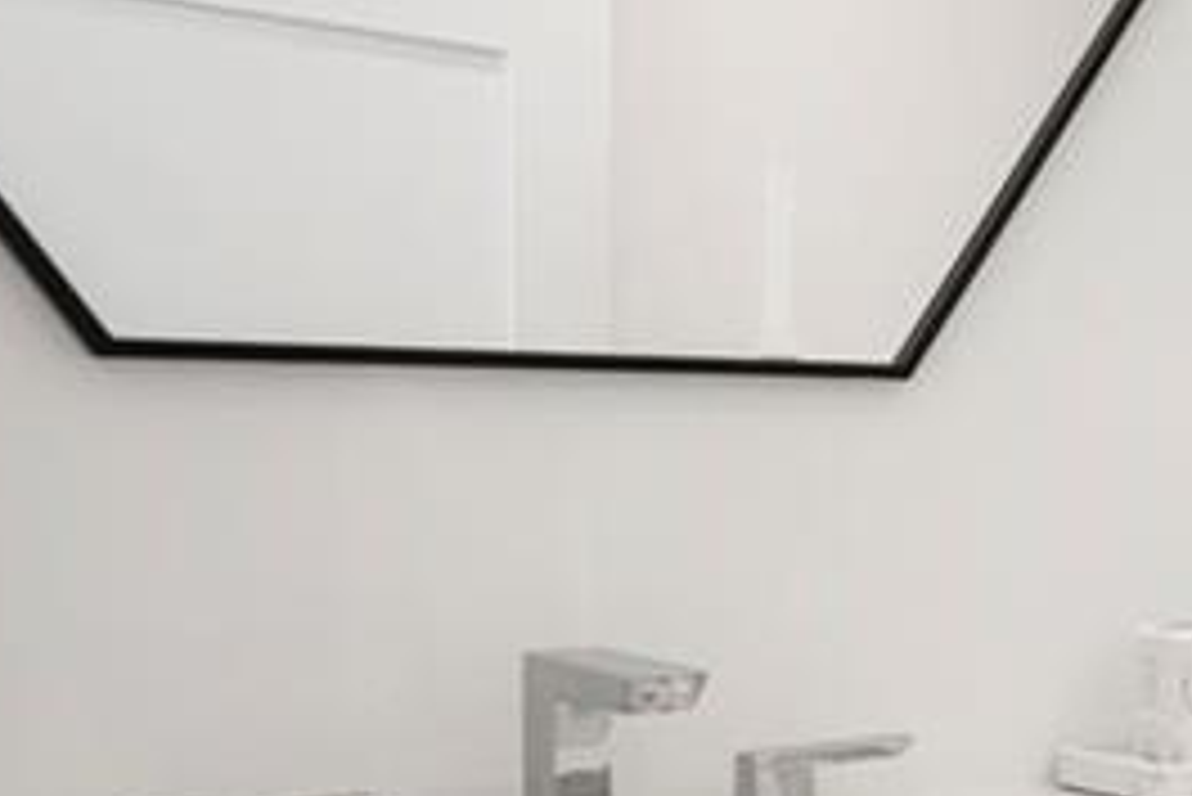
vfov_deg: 25.1
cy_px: 450
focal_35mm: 54
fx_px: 1789
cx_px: 1948
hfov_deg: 24.5
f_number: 4
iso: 800
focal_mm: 14
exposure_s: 1/15
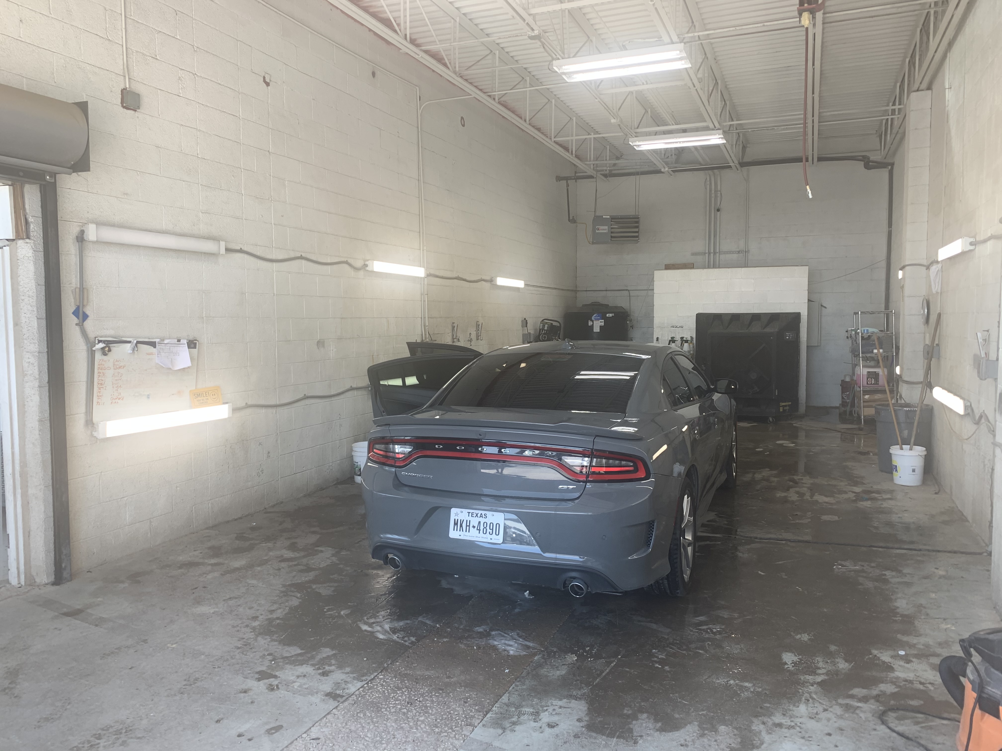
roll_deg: +1.0
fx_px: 753
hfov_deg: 67.3
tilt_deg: -0.7
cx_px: 501
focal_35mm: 26
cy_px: 376
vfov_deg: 53.1
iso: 25
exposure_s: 1/120
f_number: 1.8
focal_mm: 4.25
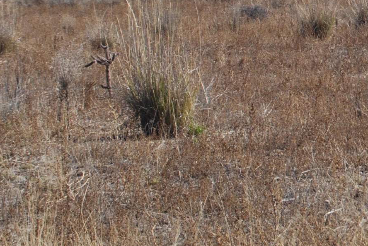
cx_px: 508
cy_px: -44
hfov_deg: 7.3
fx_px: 2852
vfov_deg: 4.9
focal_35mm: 279
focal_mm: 55
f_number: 8
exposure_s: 1/250
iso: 100
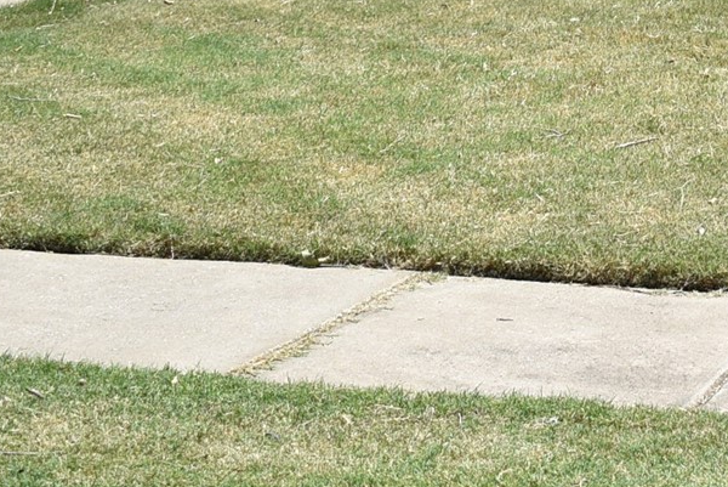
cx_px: 956
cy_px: -337
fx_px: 2853
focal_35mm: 141
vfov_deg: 9.4
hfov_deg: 14.0
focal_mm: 26
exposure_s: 1/500
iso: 100
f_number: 5
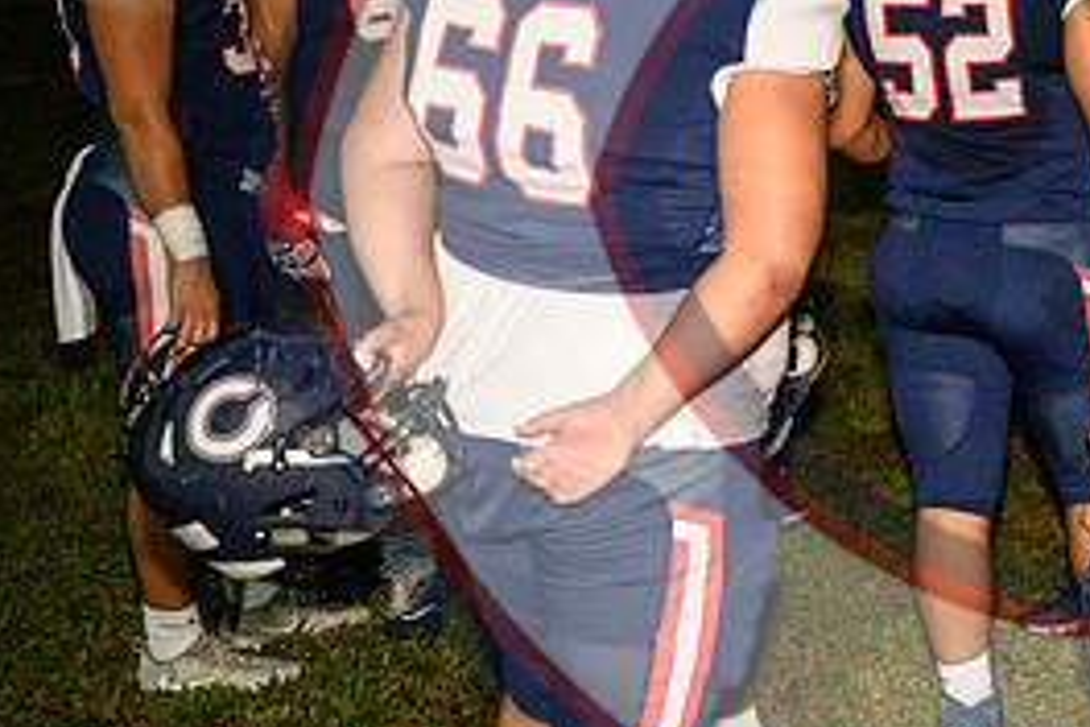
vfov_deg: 15.1
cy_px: 194
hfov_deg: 21.6
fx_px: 2725
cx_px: 1148
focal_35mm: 90
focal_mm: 41
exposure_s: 1/3200
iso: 10000
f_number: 2.8
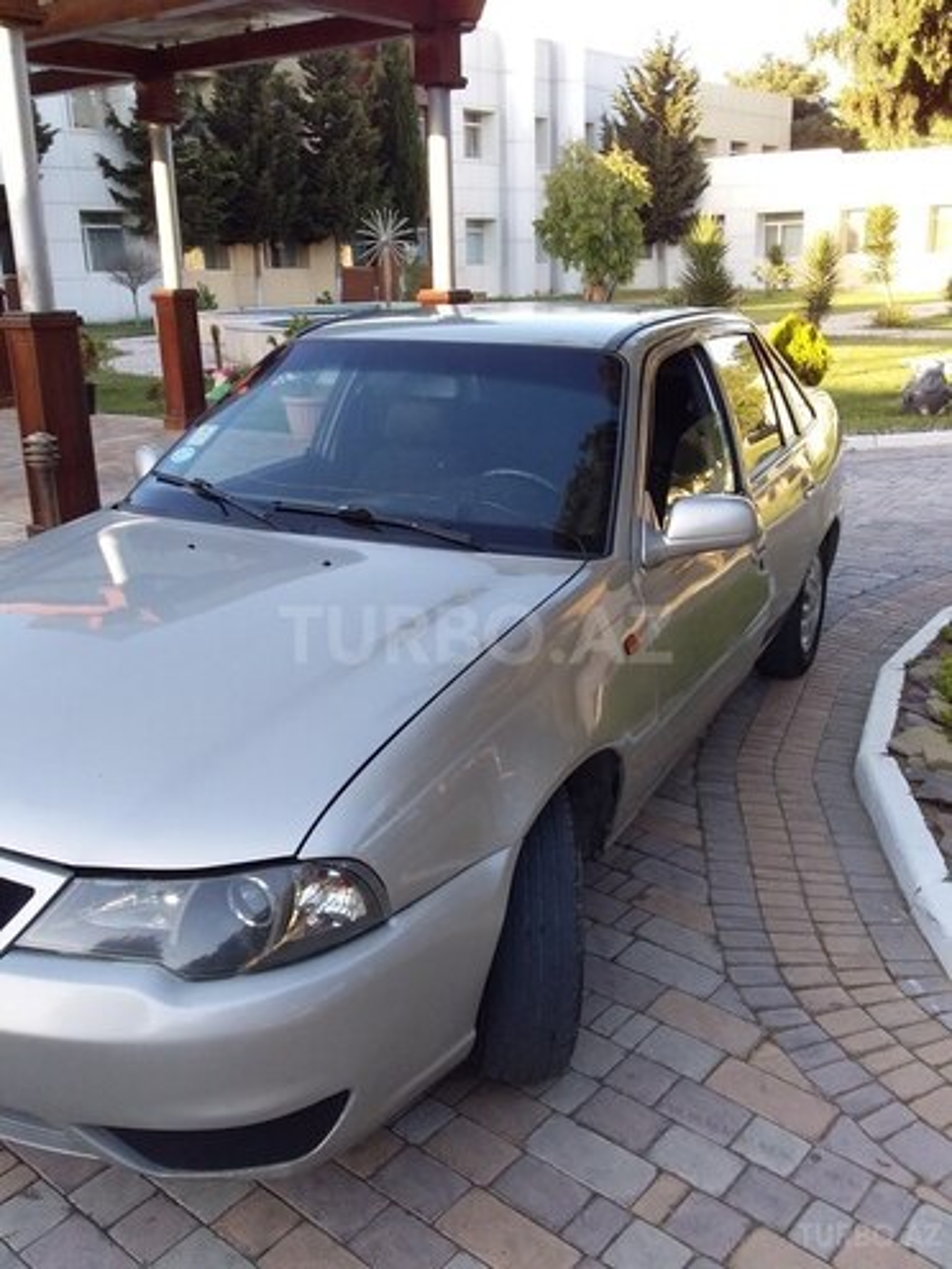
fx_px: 1137
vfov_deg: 58.4
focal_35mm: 31
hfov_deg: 45.4
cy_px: 634
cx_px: 476
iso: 40
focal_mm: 3.3
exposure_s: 1/136
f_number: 2.2
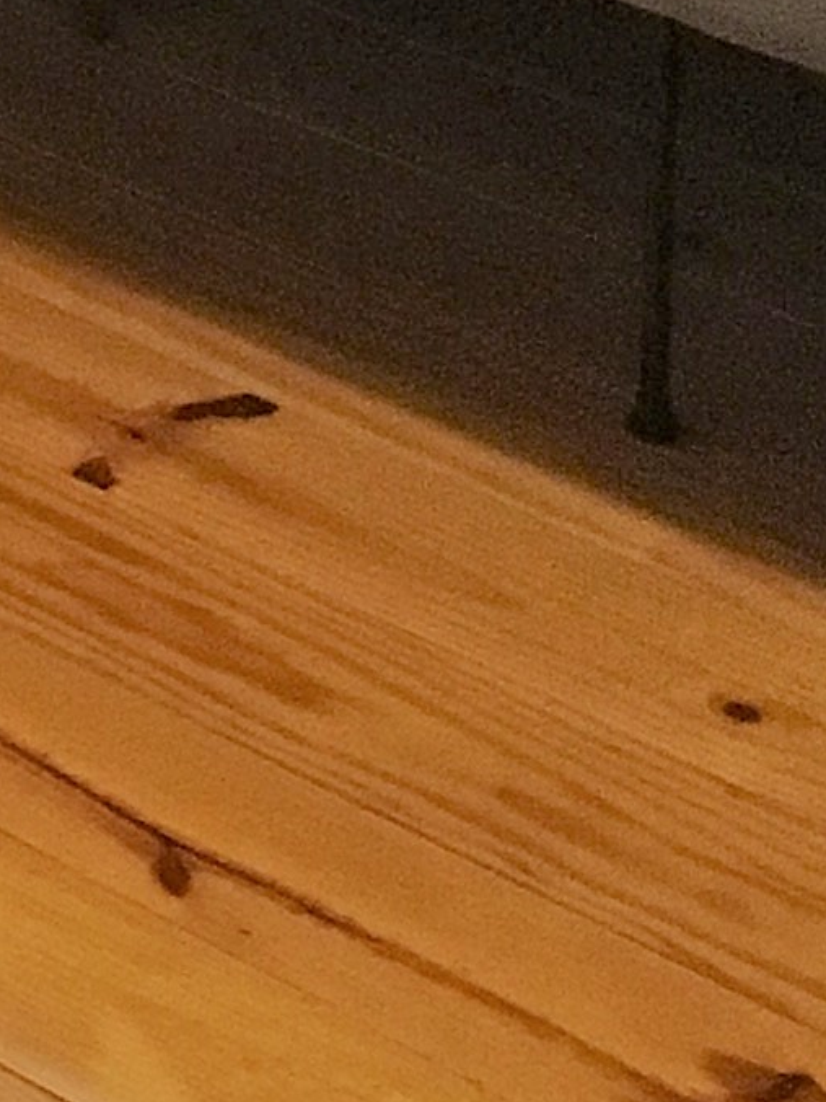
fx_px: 5504
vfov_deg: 10.2
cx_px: -1008
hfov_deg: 8.1
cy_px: -1397
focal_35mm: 173
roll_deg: +1.1
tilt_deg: -11.7
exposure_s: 1/30
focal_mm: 4.15
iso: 160
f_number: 2.2
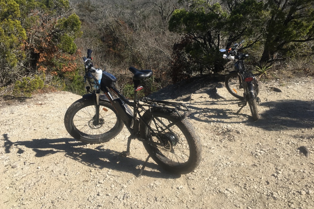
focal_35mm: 31
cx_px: 154
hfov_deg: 60.3
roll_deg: +2.3
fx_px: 270
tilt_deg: -20.3
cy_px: 100
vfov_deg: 42.3
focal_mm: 4.15
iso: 25
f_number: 2.2
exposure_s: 1/1374
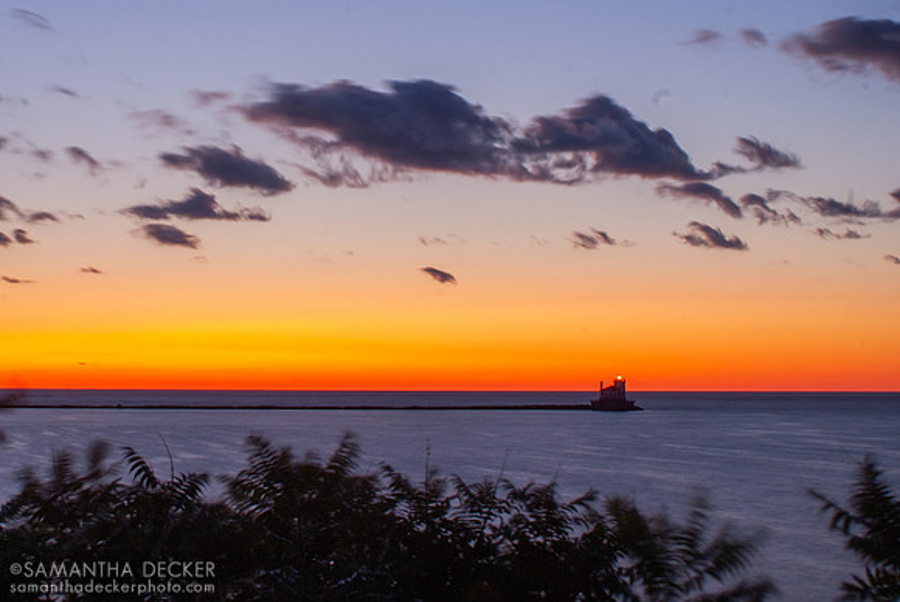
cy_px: 184
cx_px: 293
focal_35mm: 73
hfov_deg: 27.5
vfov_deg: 18.6
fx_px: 1827
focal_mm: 35
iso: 100
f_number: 22
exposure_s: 20
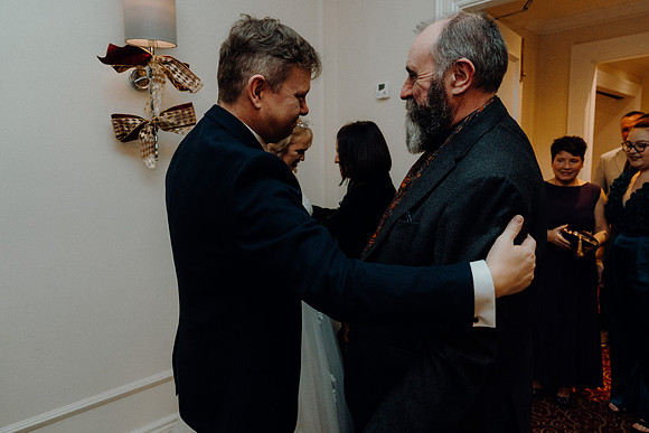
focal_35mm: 25
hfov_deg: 71.5
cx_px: 324
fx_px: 451
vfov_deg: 51.3
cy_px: 216
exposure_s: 1/200
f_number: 3.5
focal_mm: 25
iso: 2500
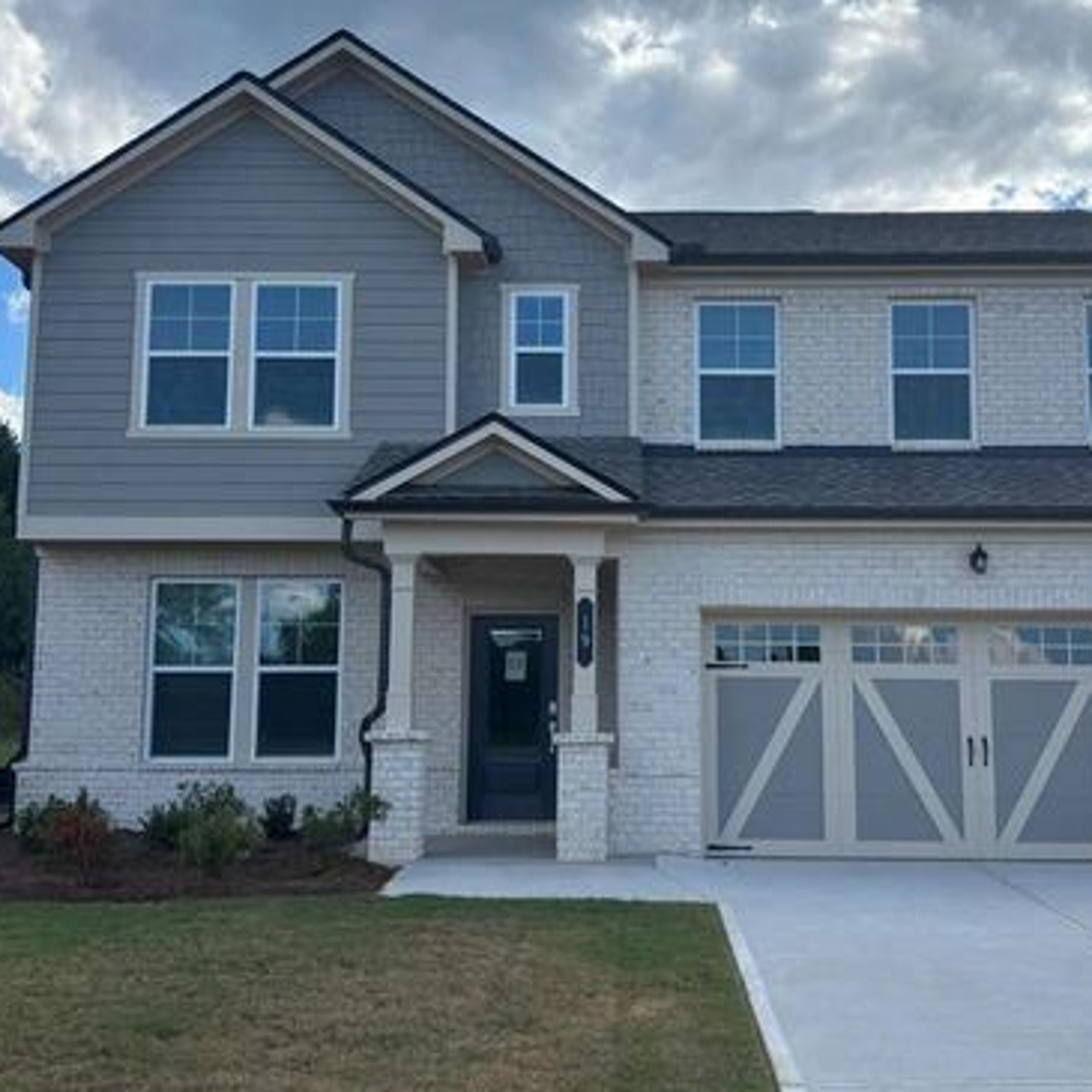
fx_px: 1499
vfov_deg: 40.0
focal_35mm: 42
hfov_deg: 39.9
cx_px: 634
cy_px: 495
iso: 50
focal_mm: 5.96
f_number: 1.6
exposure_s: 1/2513
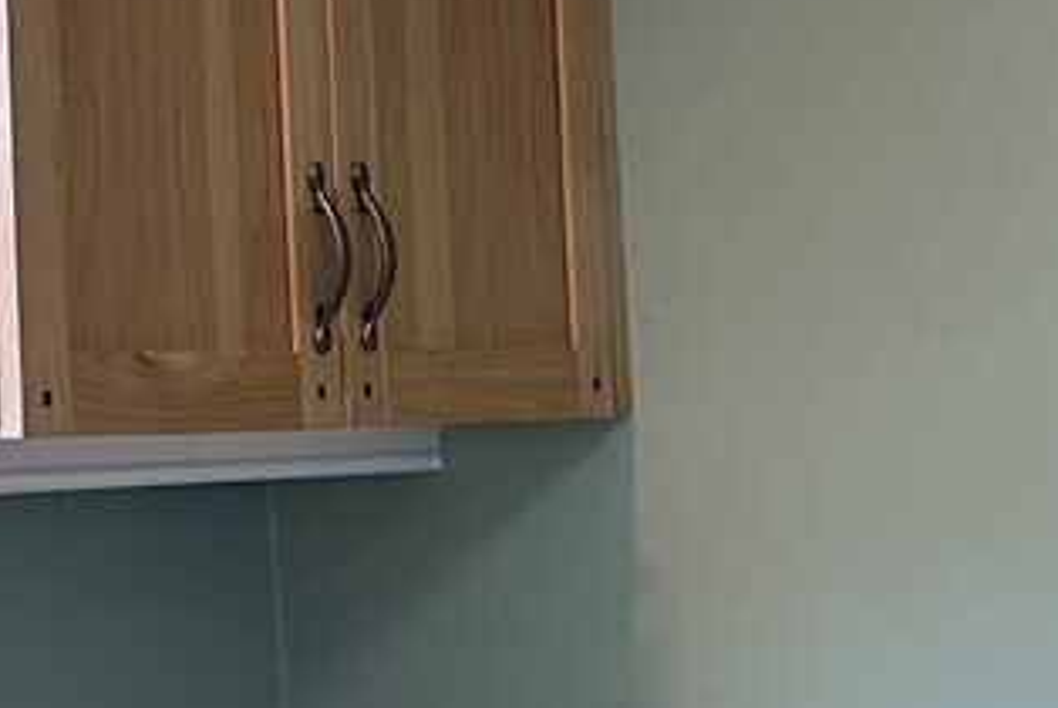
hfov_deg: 14.1
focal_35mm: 127
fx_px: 3736
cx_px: -893
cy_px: 243
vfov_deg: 10.8
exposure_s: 1/120
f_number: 1.78
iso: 160
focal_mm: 6.86
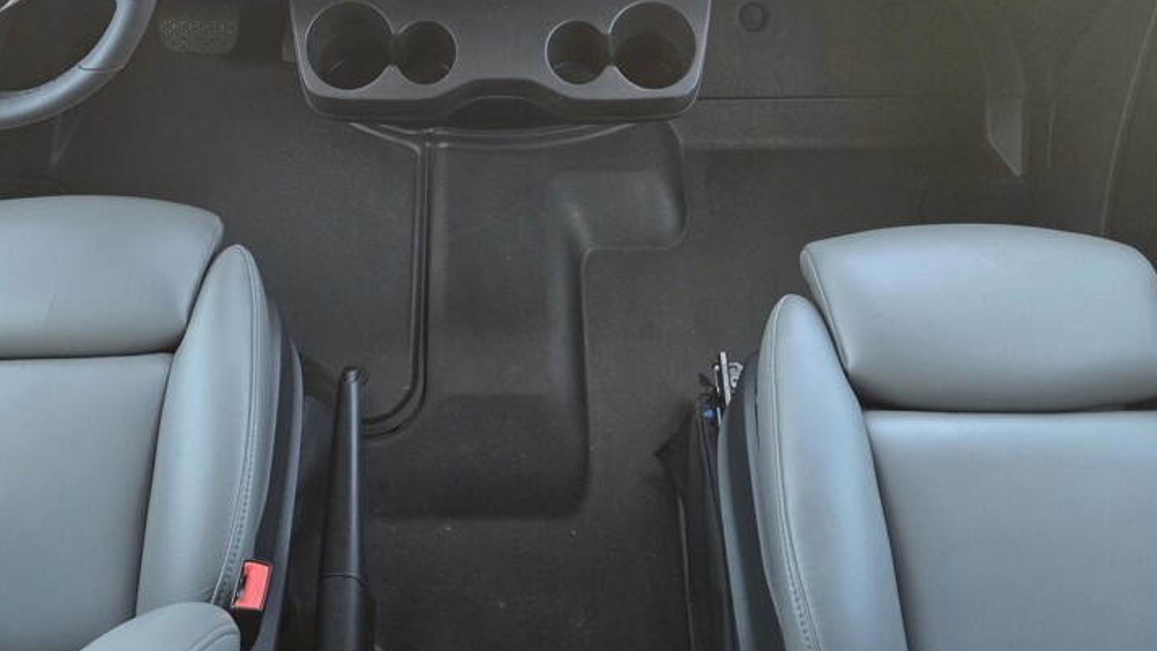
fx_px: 1104
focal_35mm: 36
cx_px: 487
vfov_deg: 32.1
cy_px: 151
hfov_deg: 55.0
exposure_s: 1/100
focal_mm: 5.4
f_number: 1.8
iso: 125
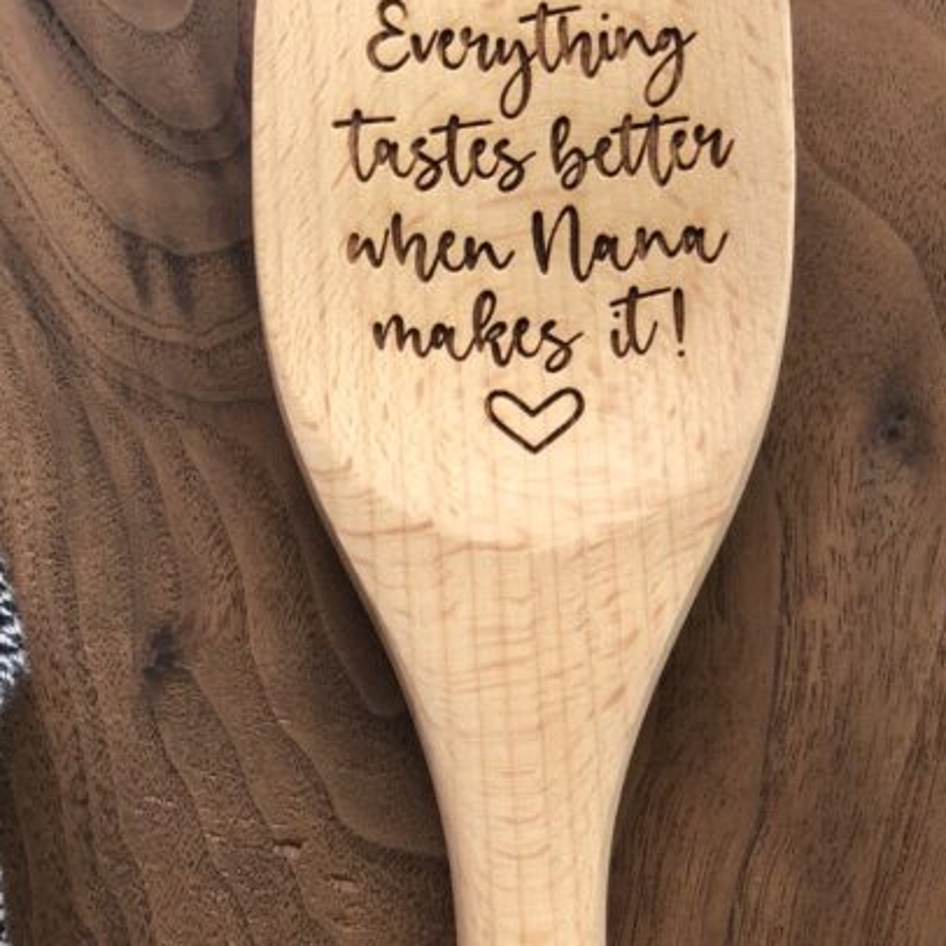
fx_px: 3587
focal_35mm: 116
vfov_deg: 15.0
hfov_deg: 15.0
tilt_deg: -72.9
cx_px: 517
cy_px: 648
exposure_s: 1/120
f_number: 2.4
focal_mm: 6
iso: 16
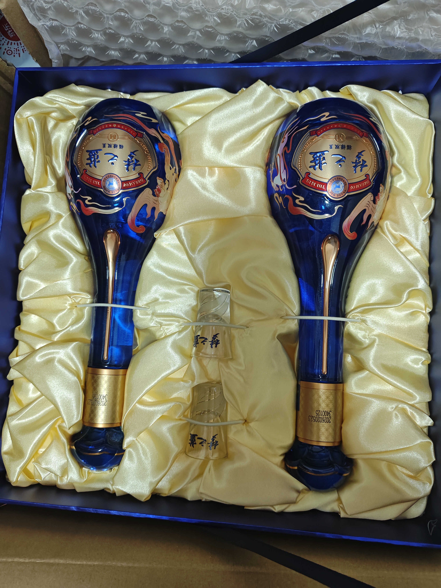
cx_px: 220
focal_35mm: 23
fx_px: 391
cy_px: 294
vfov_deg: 73.9
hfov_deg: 58.9
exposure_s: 1/50
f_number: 1.88
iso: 1415
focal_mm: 5.56
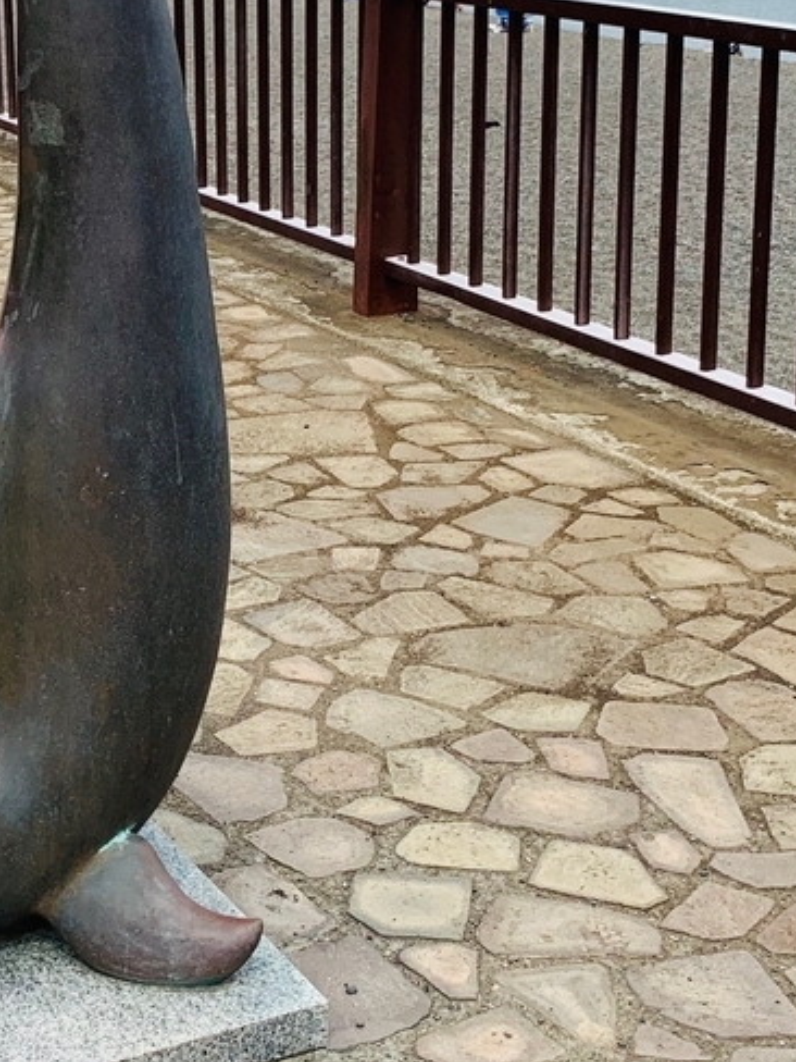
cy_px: 363
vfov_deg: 30.1
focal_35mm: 64
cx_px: 61
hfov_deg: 22.3
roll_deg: +1.5
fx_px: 1962
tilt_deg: -15.0
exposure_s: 1/2364
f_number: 1.8
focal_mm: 4.25
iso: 25
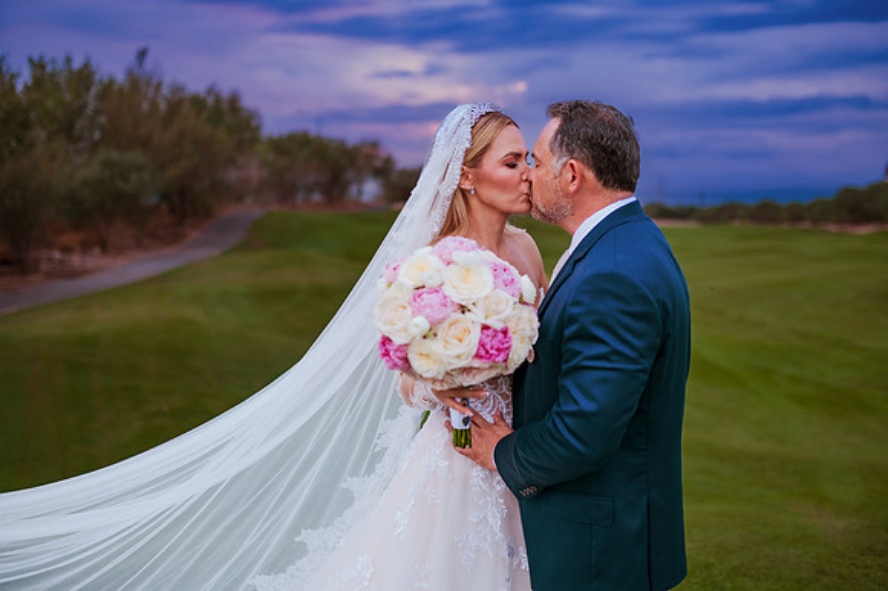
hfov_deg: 54.5
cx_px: 444
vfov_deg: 37.8
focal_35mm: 35
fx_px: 863
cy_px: 296
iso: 320
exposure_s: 1/160
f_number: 1.8
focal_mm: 35
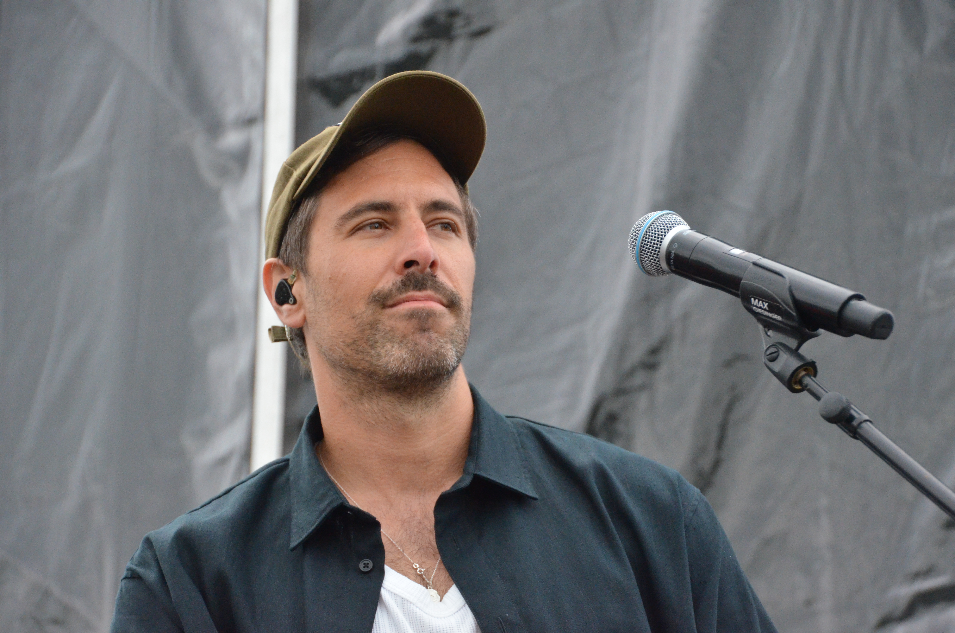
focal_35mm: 138
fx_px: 3653
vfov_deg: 9.9
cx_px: 478
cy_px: 316
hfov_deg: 14.9
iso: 2500
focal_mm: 92
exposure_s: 1/640
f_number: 6.3
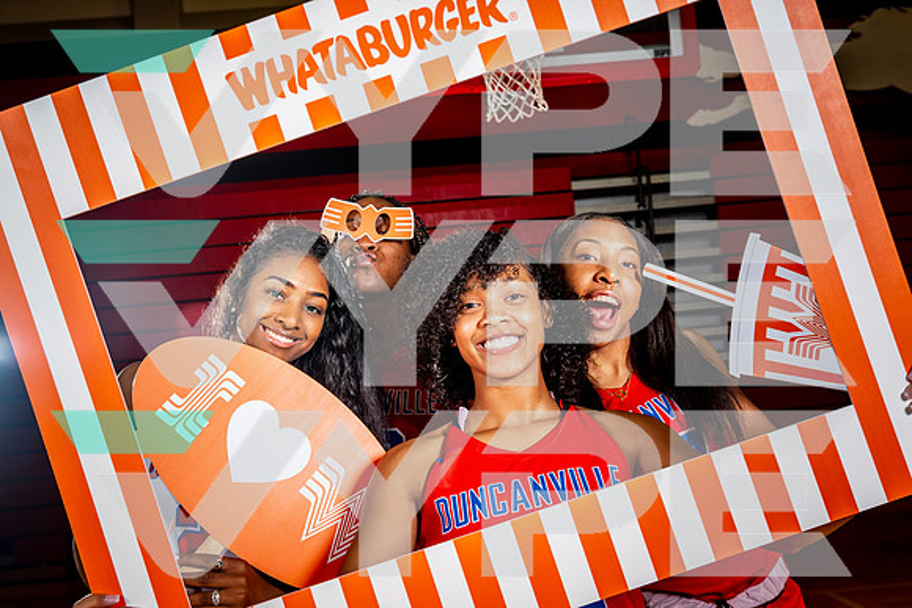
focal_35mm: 34
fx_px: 861
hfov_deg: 55.8
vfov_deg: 38.9
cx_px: 456
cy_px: 304
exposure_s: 1/125
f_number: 5.6
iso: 100
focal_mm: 34
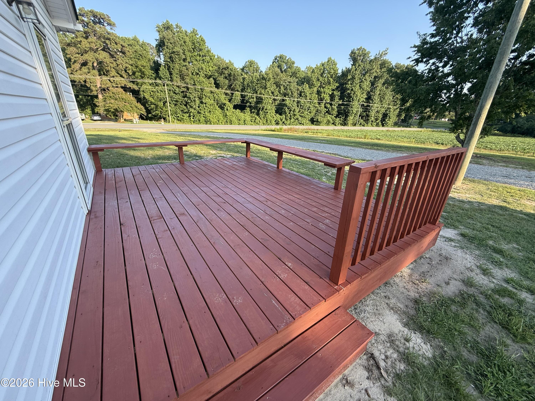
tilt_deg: -20.4
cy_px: 200
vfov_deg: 85.7
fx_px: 216
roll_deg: -1.9
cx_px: 268
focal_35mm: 14
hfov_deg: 102.1
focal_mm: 2.22
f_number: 2.2
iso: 50
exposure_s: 1/245
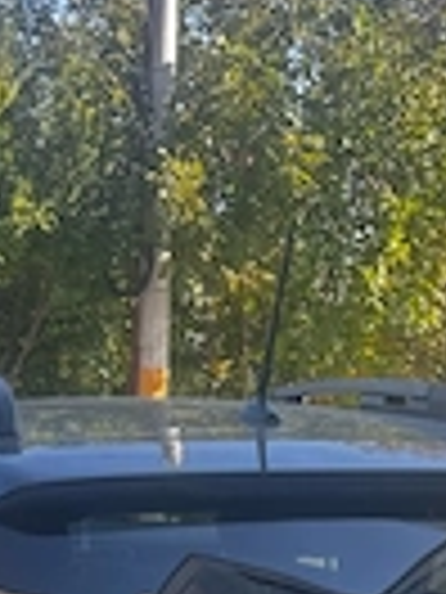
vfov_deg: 24.0
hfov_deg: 20.2
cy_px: 729
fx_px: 1254
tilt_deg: -14.9
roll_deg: -2.7
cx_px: 230
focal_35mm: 73
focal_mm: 6.86
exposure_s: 1/373
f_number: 1.78
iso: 80
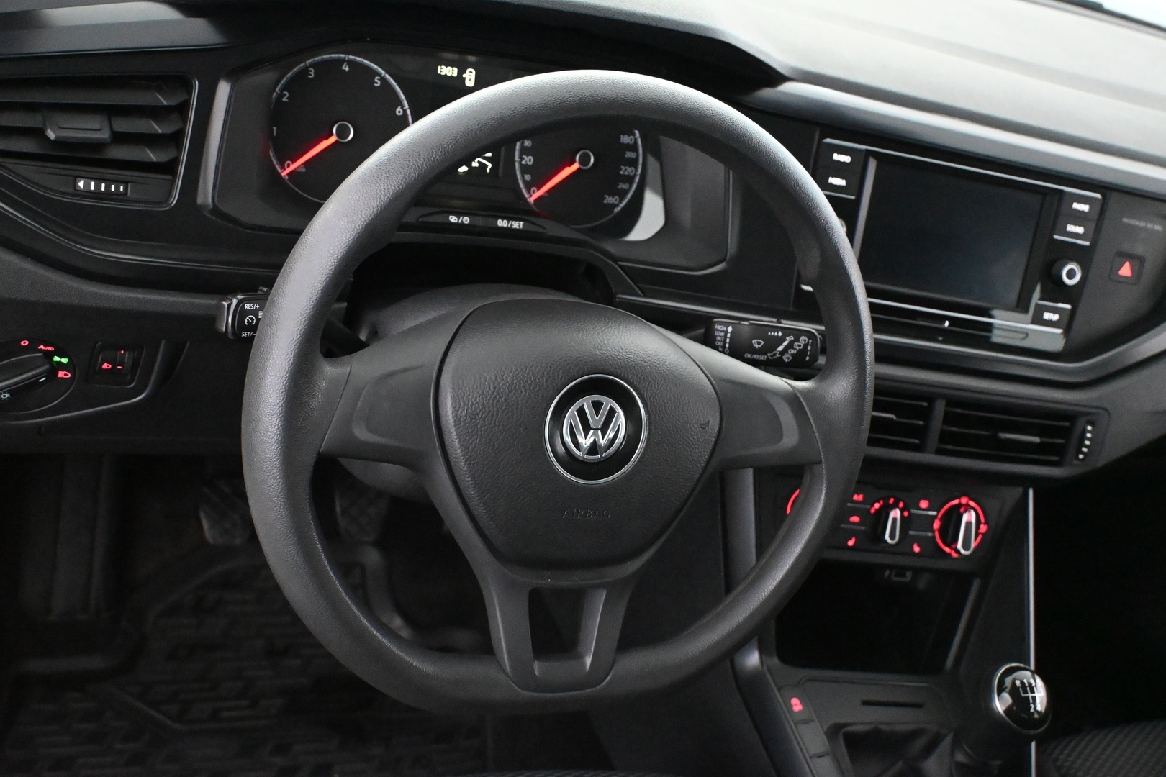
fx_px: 1360
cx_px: 583
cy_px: 388
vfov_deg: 31.9
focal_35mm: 42
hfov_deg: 46.4
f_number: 4.5
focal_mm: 28
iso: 10000
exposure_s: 1/60
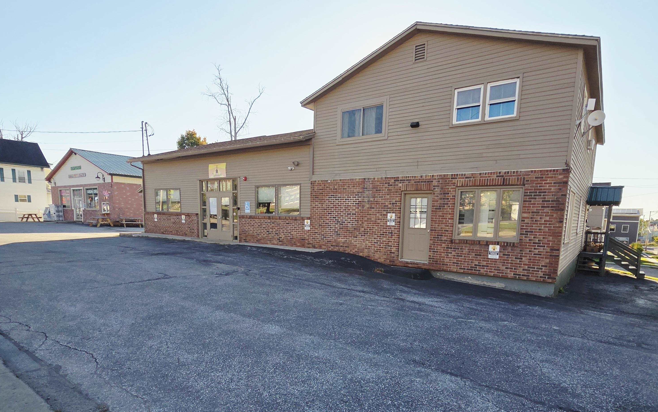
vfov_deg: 78.4
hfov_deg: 105.3
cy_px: 226
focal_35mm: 14
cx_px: 332
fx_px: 251
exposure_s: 1/2000
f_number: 2.2
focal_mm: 2.2
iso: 100
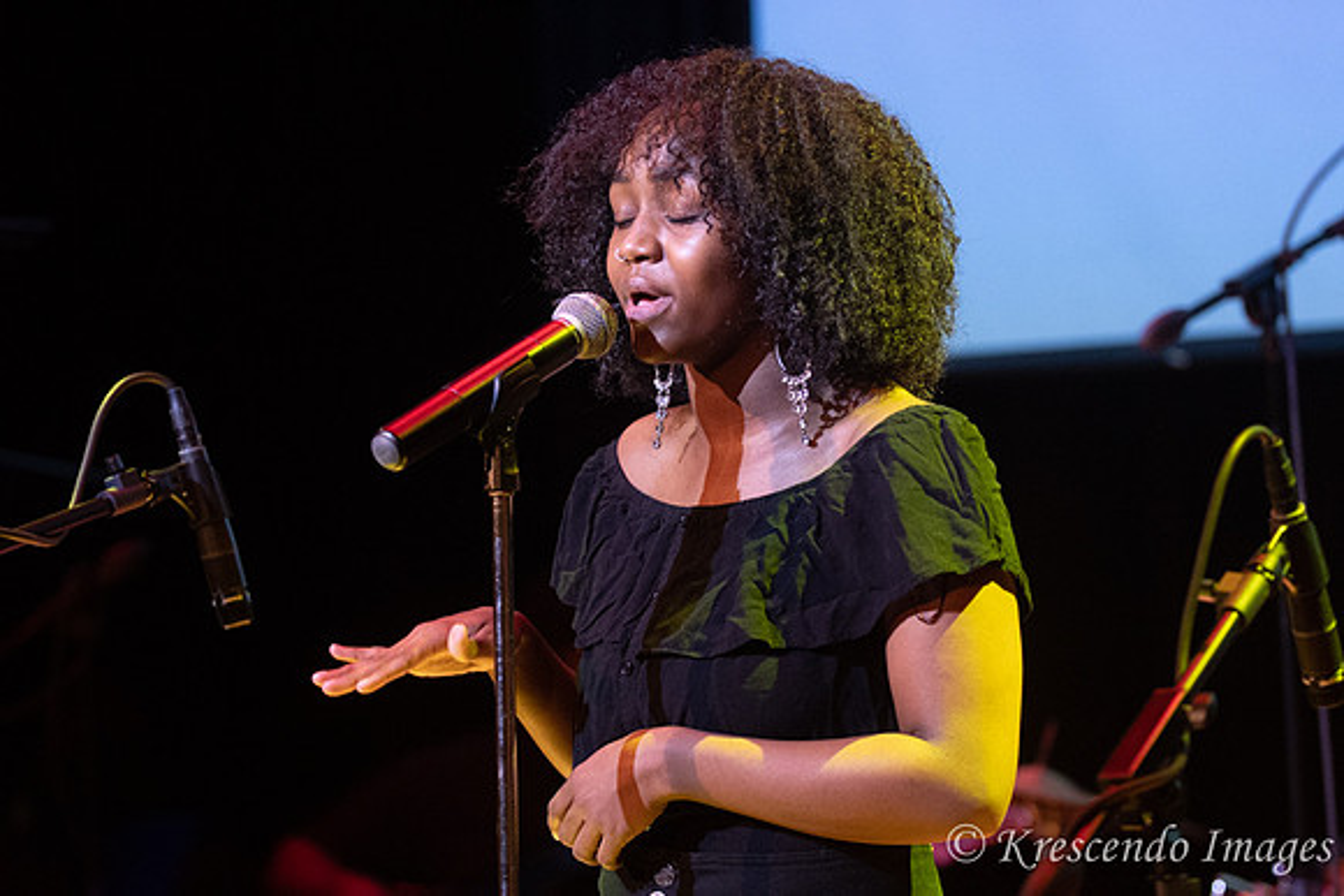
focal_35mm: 135
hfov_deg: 15.2
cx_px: 672
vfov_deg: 10.2
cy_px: 448
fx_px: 5041
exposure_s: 1/200
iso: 3200
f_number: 2.8
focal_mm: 90
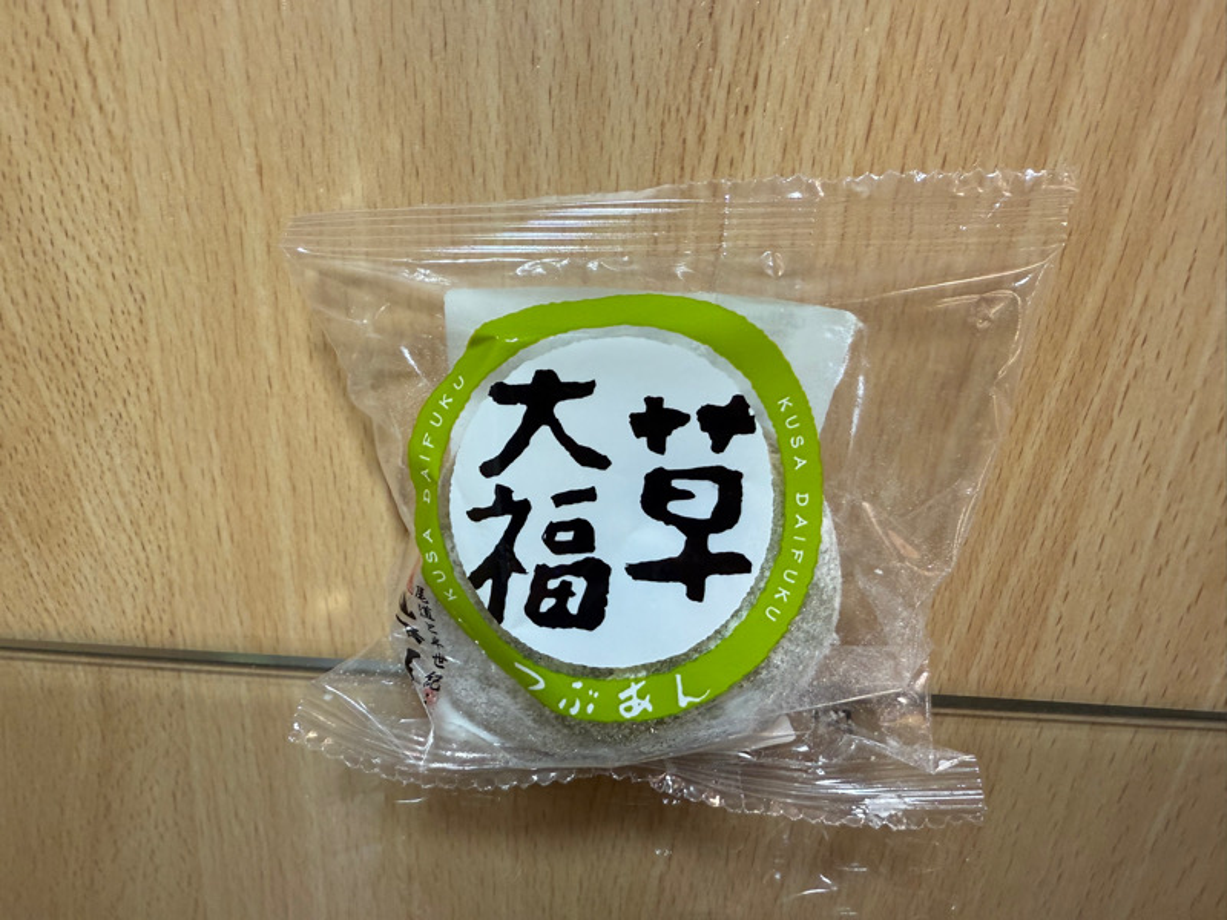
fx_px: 851
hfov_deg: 71.6
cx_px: 614
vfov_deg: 56.8
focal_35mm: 24
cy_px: 460
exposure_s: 1/100
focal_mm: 2.22
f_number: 2.2
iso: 160
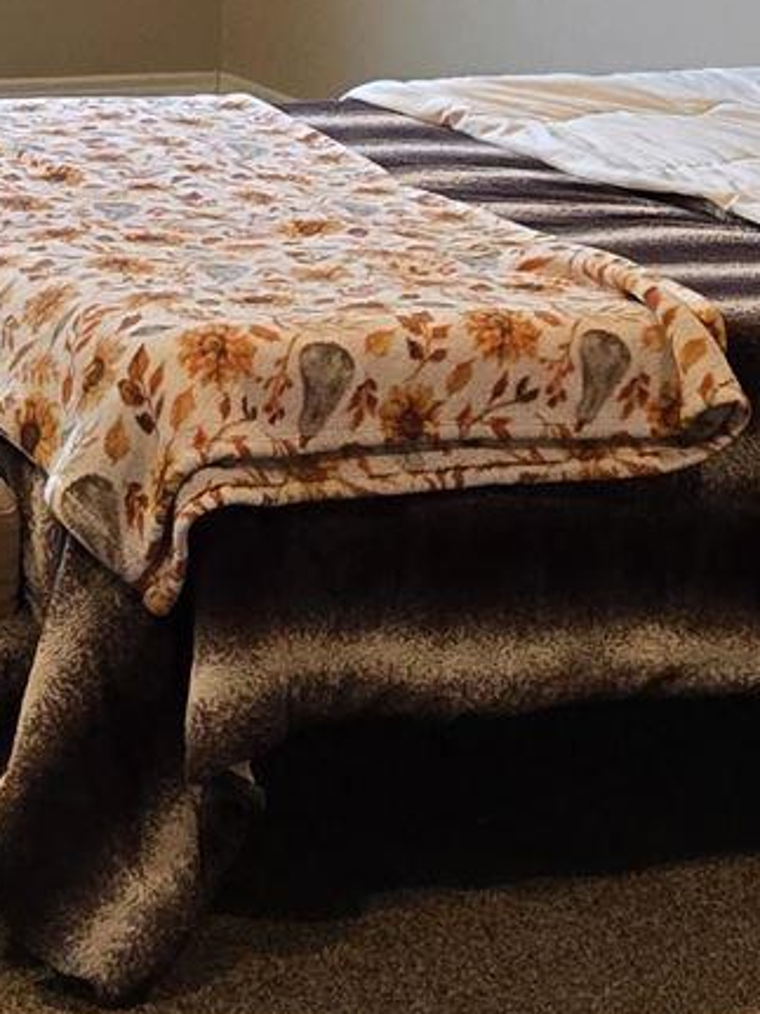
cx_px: 139
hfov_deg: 12.0
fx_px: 3602
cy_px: -165
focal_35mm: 123
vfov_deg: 15.5
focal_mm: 5.4
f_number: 1.8
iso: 160
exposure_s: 1/120
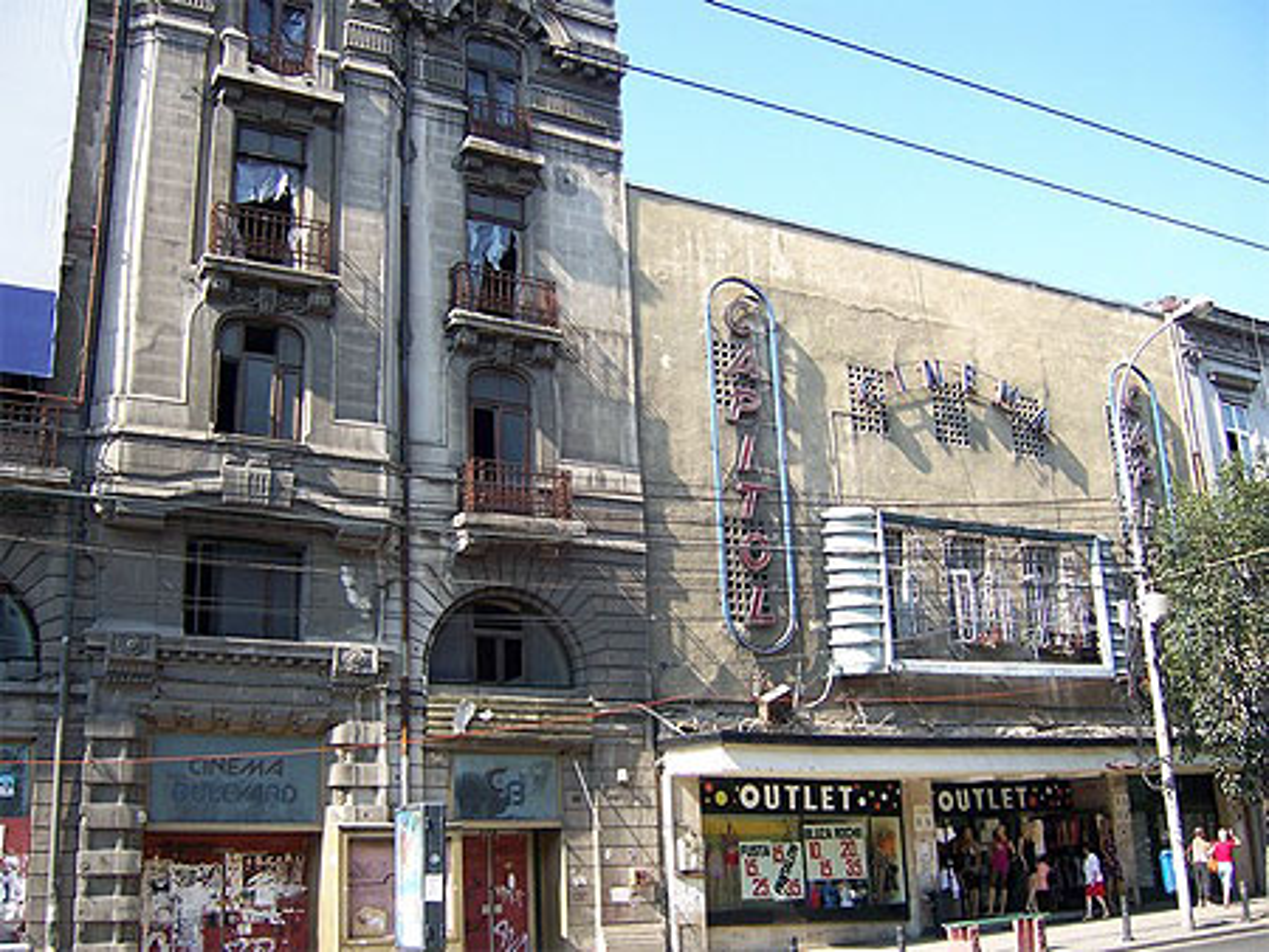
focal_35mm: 36
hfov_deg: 51.3
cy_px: 476
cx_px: 634
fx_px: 1320
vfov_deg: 39.7
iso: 80
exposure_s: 1/400
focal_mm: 6
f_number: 2.8
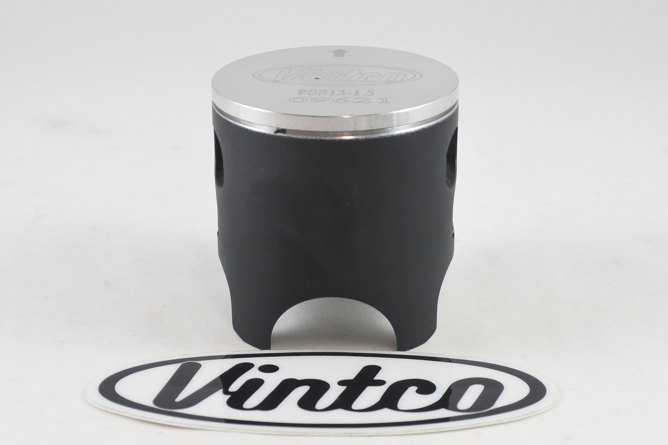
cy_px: 219
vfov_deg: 35.0
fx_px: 705
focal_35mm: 38
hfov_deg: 50.7
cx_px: 335
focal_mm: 14
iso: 400
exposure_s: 1/125
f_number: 4
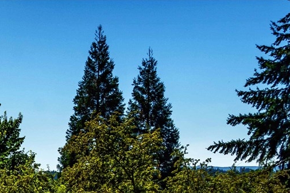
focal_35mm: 111
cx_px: -131
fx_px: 894
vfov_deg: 11.6
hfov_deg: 16.9
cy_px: 324
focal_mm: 22
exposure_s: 1/160
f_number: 8
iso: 100
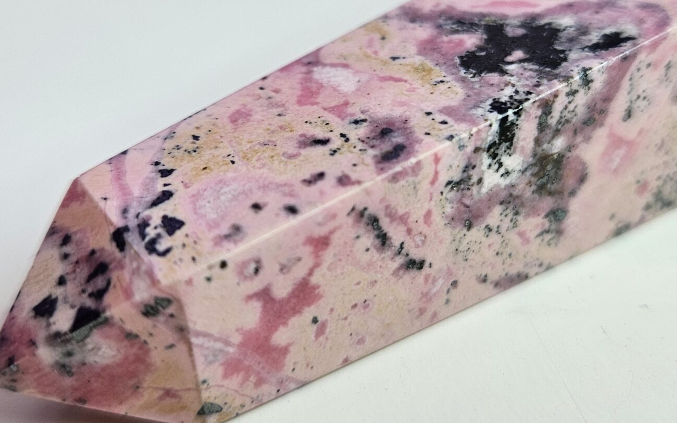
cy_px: 142
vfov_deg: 26.7
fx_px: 886
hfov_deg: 41.8
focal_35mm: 48
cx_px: 350
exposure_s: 1/180
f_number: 1.8
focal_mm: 5.4
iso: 50
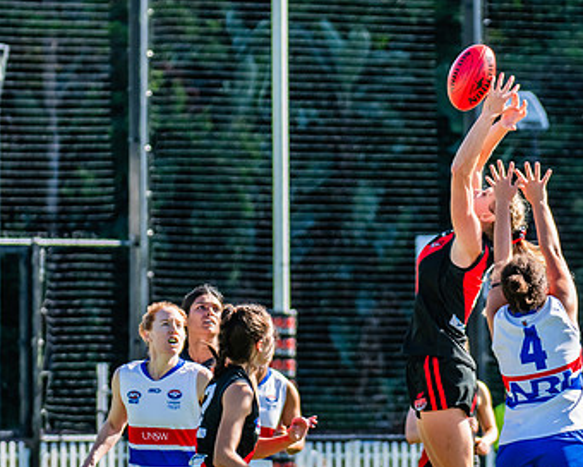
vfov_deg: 3.3
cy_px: 372
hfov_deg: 4.2
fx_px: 7989
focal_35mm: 463
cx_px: 455
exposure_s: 1/1250
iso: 800
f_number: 7.1
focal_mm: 240
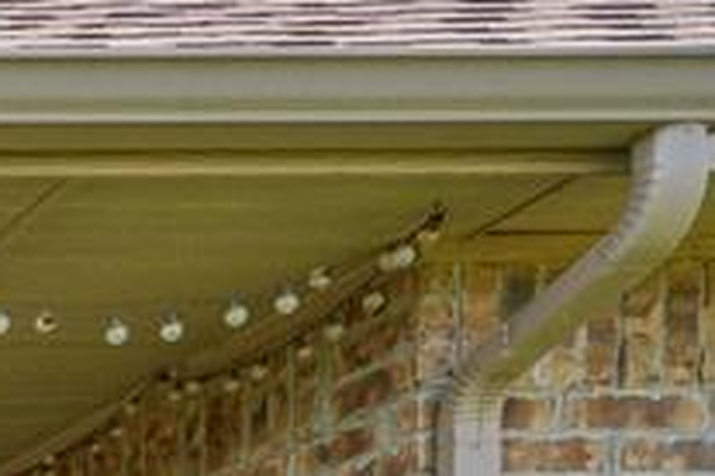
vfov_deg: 12.9
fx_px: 1768
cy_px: 1024
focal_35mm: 89
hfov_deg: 15.6
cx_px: -874
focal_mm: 18
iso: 200
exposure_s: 1/320
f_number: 7.1
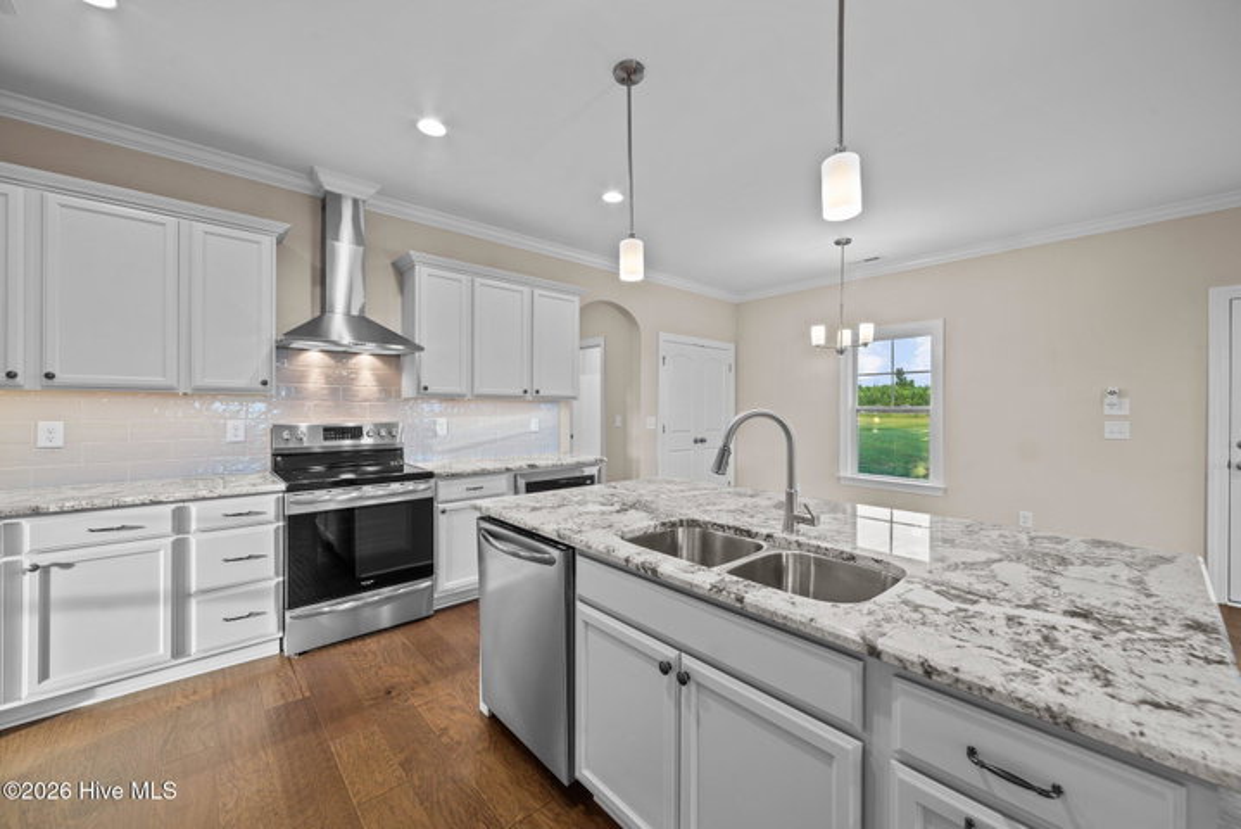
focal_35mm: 14
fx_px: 483
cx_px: 620
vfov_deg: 81.3
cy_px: 414
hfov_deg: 104.2
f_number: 8
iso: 100
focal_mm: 14
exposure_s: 1/2
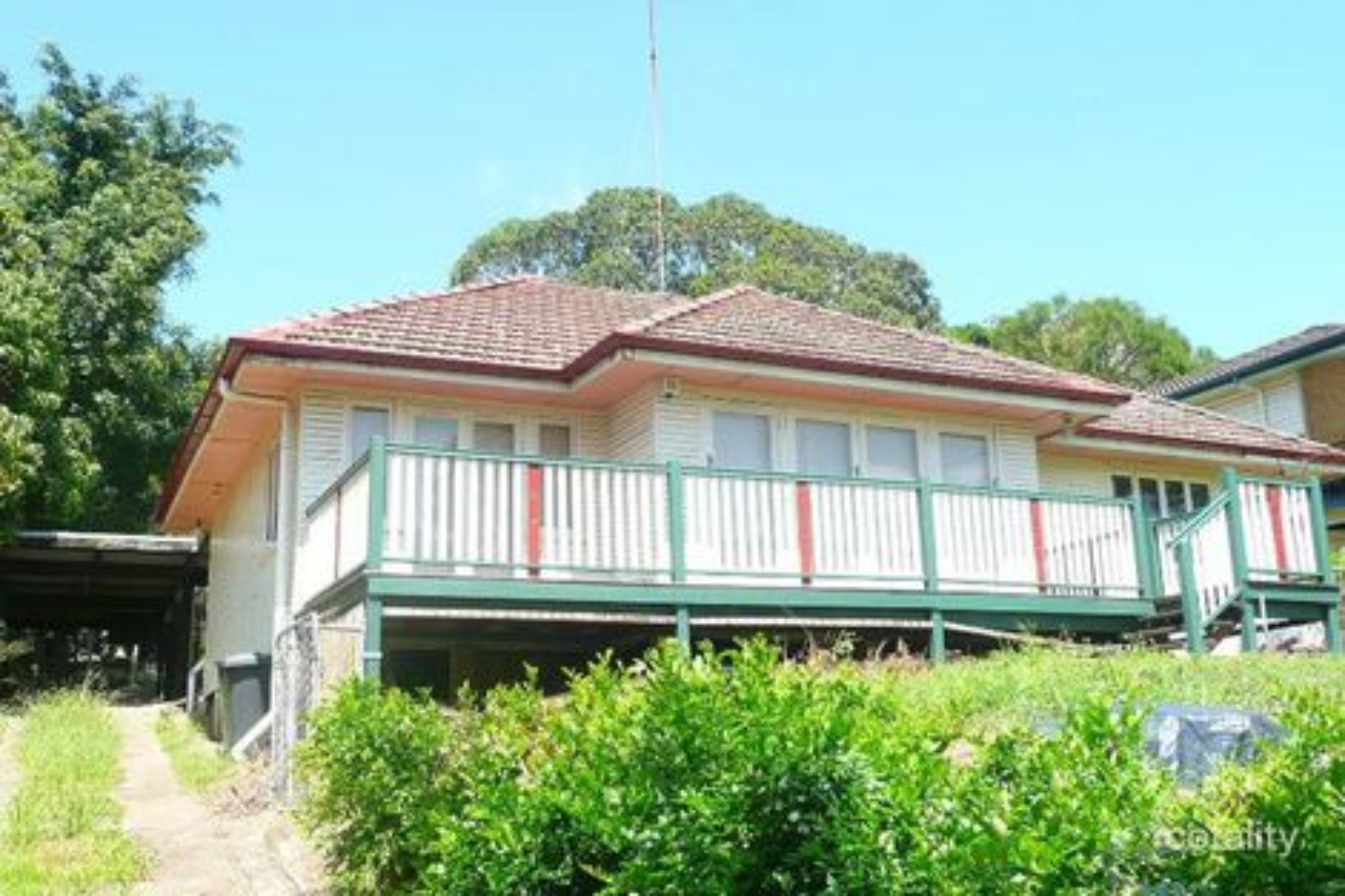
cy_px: 448
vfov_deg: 37.8
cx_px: 672
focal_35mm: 35
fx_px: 1307
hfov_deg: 54.5
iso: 100
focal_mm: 4.6
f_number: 3.3
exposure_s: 1/320
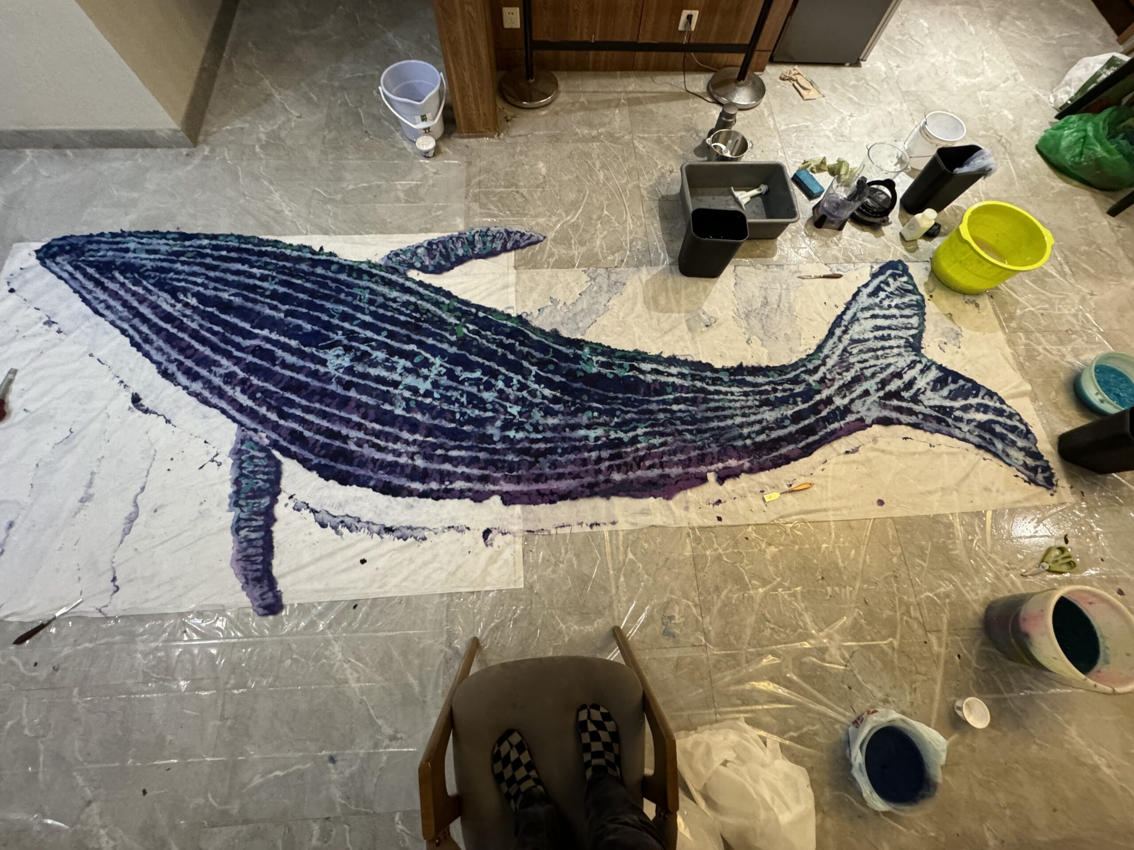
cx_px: 567
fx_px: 459
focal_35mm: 14
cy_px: 425
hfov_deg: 102.1
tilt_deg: -70.8
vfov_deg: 85.7
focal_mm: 2.22
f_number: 2.2
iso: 640
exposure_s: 1/50
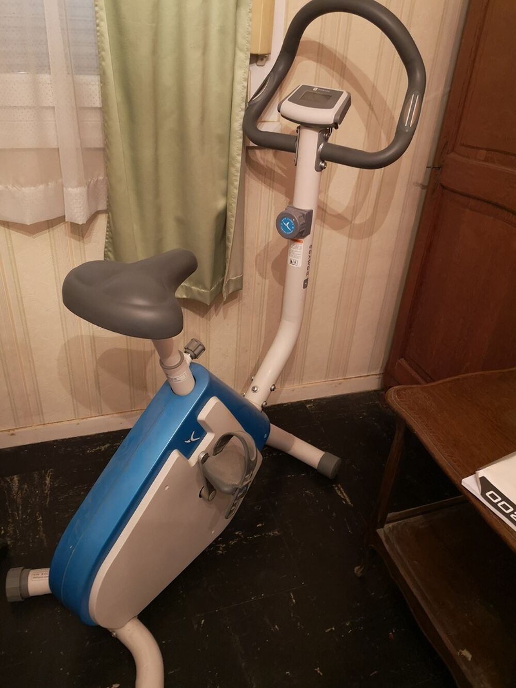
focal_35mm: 27
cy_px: 344
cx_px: 258
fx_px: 537
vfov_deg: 65.3
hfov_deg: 51.4
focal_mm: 3.95
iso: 640
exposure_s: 1/25
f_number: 1.8
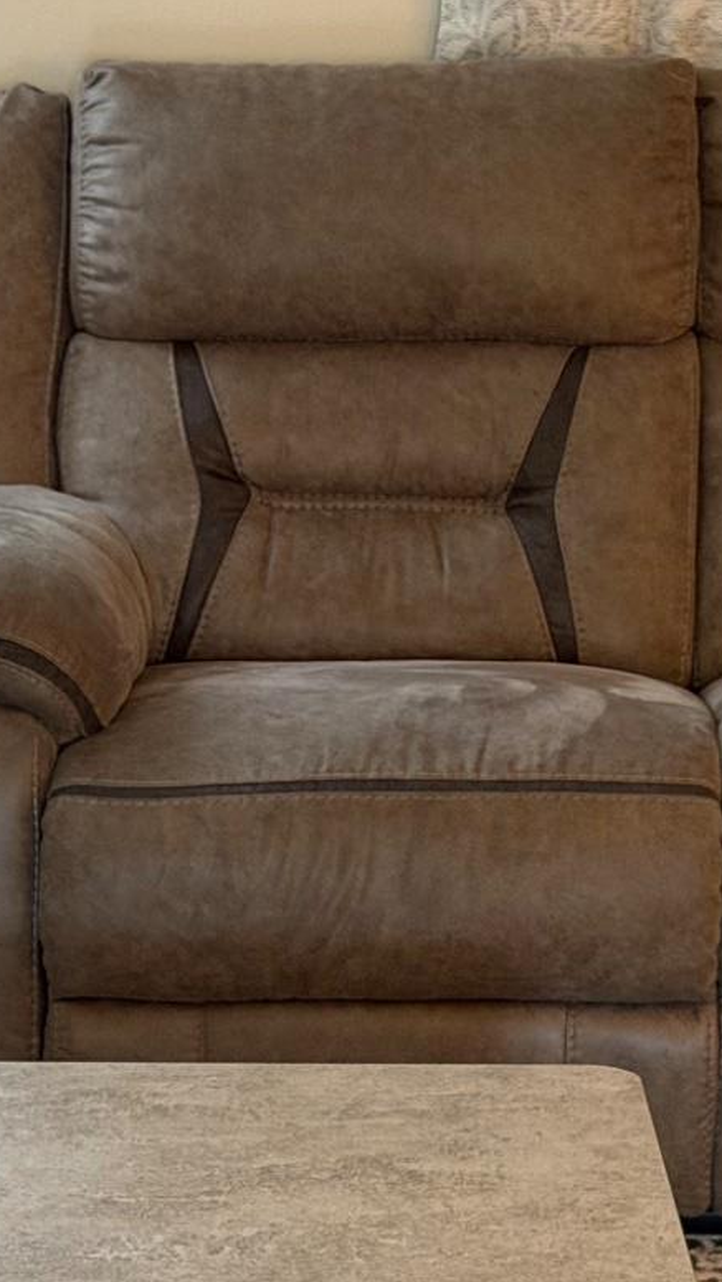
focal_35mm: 138
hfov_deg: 8.8
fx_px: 4693
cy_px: 758
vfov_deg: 15.5
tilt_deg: -12.7
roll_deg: -0.3
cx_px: 454
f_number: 1.78
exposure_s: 1/40
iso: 250
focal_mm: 6.76
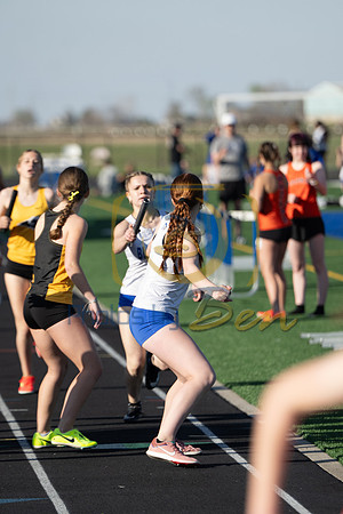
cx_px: 172
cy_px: 257
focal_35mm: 300
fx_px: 4287
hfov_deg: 4.6
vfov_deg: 6.9
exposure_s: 1/1250
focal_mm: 200
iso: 100
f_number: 3.2
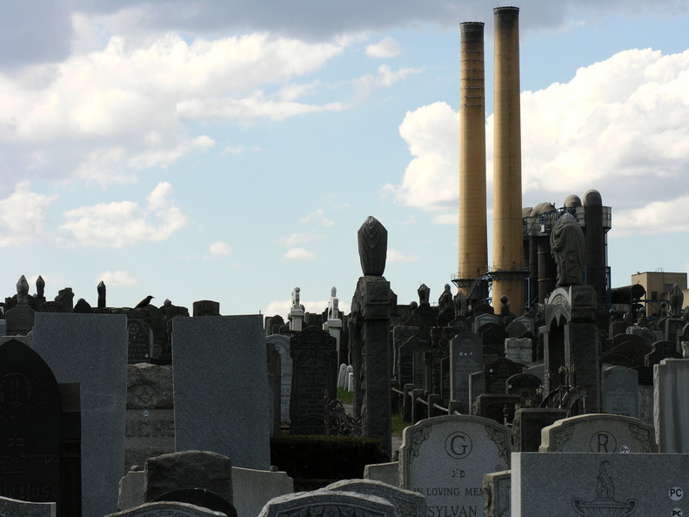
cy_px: 258
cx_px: 344
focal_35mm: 127
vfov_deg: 11.7
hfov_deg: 15.5
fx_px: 2528
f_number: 7.6
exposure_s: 1/171
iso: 50
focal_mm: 32.4
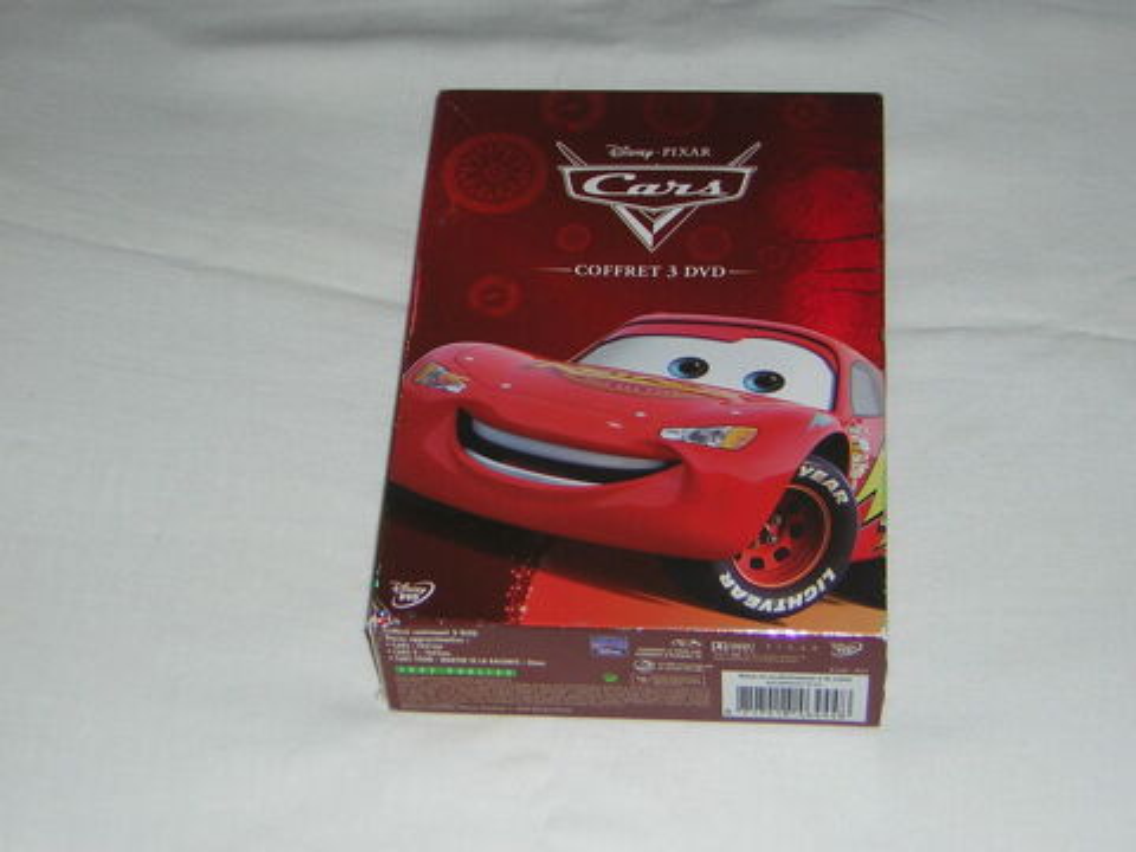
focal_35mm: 74
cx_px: 568
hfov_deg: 26.3
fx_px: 2428
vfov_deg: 19.9
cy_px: 426
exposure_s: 1/60.1
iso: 50
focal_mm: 9.6
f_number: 3.8
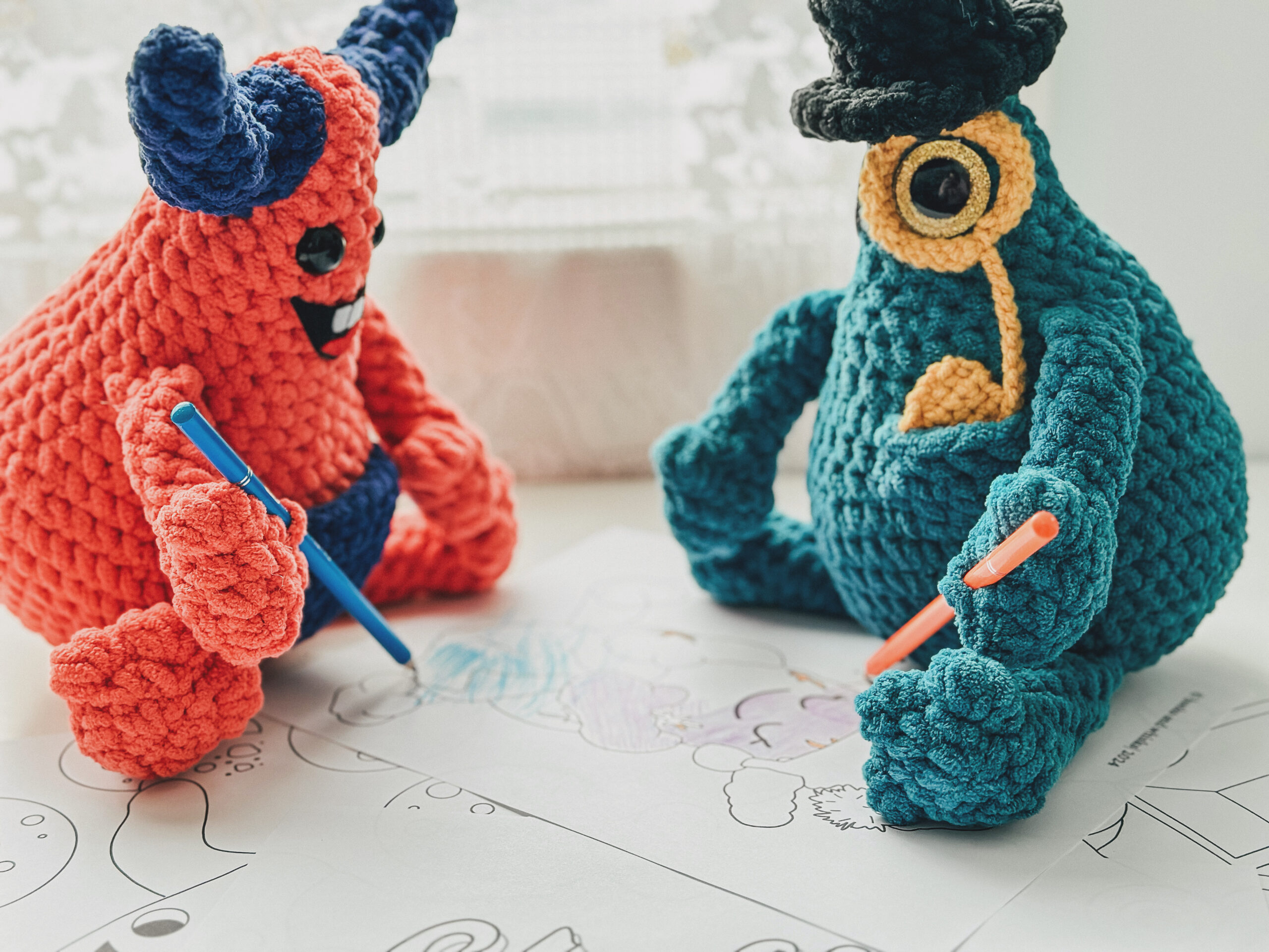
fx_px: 1760
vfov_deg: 30.3
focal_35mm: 48
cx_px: 634
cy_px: 476
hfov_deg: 39.7
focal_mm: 6.86
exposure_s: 1/90
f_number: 1.8
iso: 125
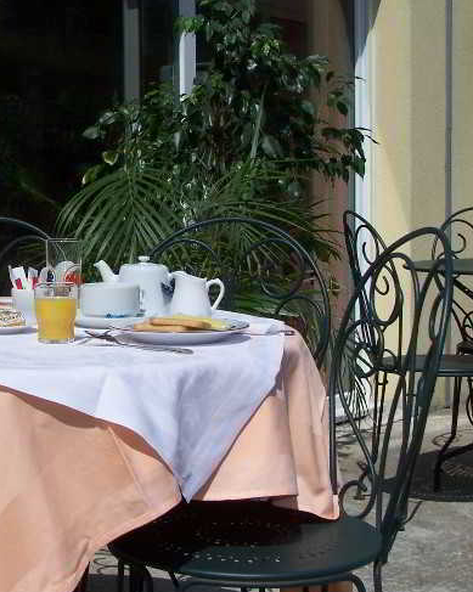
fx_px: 1349
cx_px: -2
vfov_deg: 24.7
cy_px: 246
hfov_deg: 19.3
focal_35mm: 77
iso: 80
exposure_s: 1/1000
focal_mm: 8
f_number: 5.6
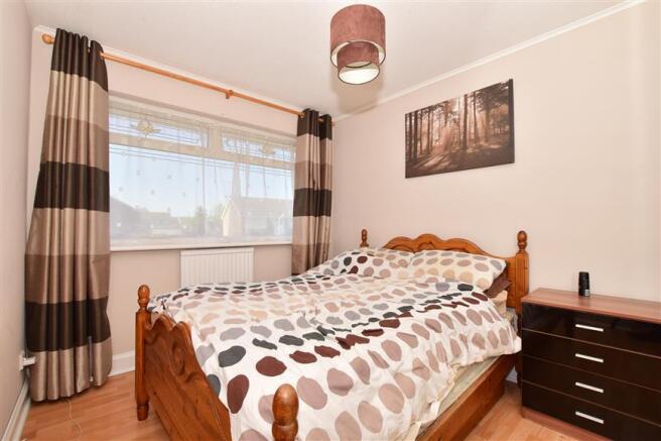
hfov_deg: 100.4
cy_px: 220
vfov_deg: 77.3
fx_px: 275
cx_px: 330
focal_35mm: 15
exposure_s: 1/200
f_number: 9
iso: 200
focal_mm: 10
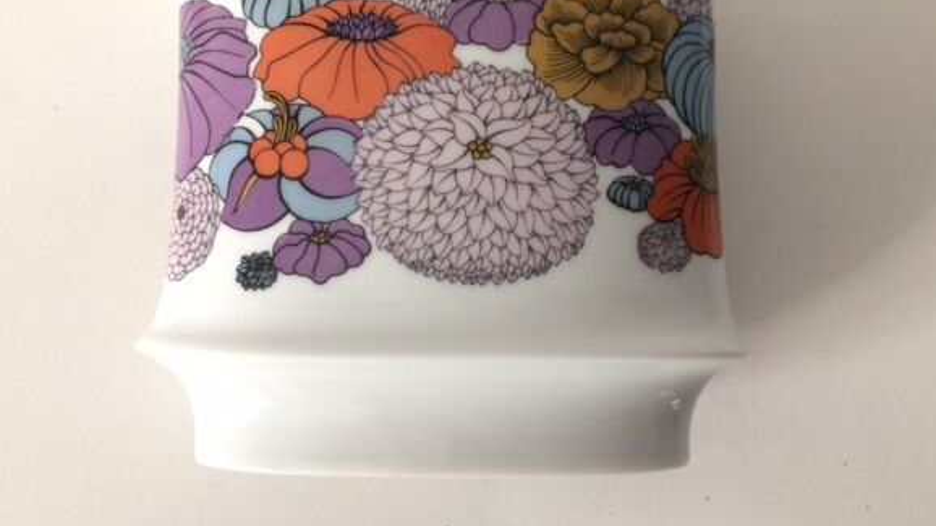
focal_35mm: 35
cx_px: 466
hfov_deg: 56.6
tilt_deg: -80.6
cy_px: 168
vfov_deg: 33.4
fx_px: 869
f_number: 2.2
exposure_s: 1/33
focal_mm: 4.15
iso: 125
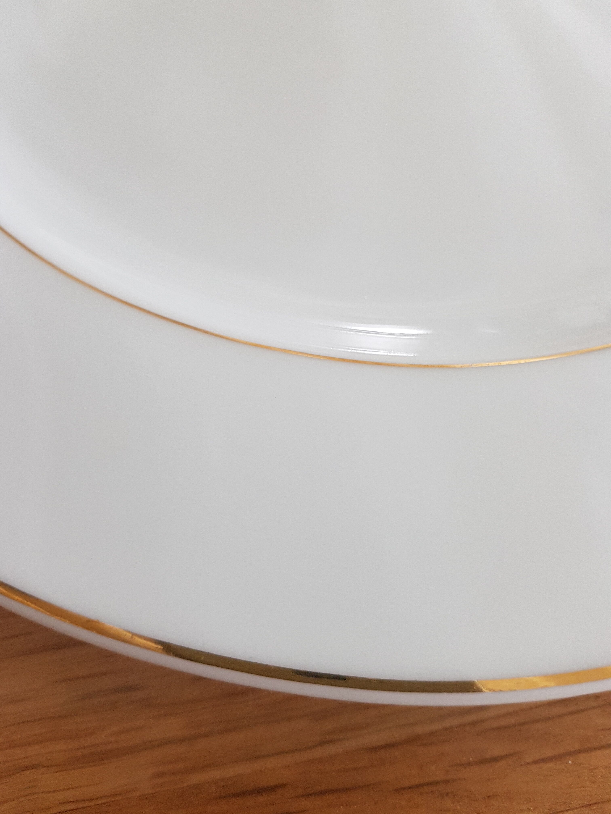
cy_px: 407
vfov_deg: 67.3
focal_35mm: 26
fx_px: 612
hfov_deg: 53.1
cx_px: 306
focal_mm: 4.2
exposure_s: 1/60
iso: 160
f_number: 1.7
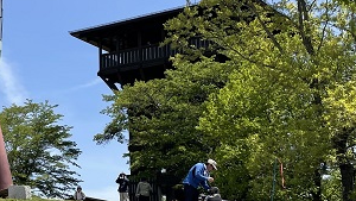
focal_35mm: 77
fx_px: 727
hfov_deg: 24.4
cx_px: -93
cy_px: 51
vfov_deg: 15.6
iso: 32
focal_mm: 4.2
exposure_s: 1/3861
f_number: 1.6
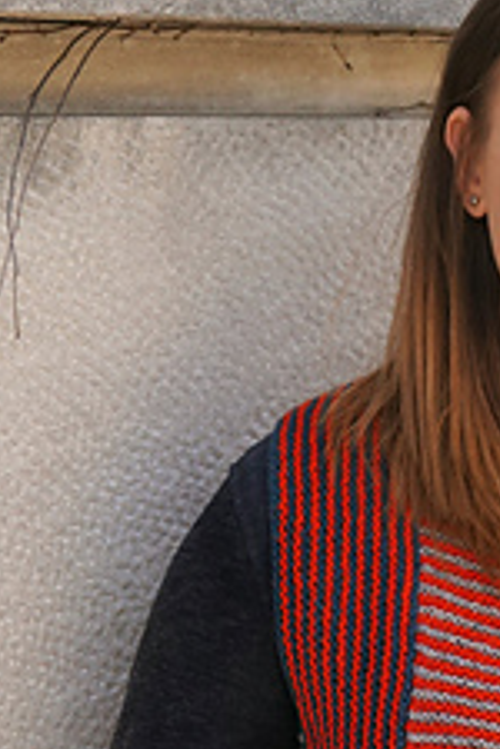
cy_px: 826
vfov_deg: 15.1
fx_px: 2759
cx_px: 528
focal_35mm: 132
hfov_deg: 10.3
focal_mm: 31
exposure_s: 1/640
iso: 500
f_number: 5.6
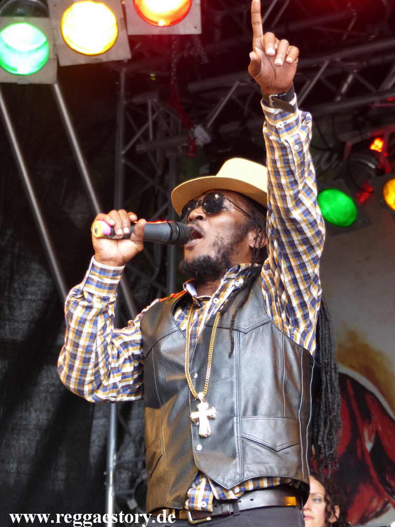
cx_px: 198
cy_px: 264
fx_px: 2389
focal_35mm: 157
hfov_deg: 9.5
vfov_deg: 12.6
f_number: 2.8
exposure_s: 1/80
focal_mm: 28.3
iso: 250
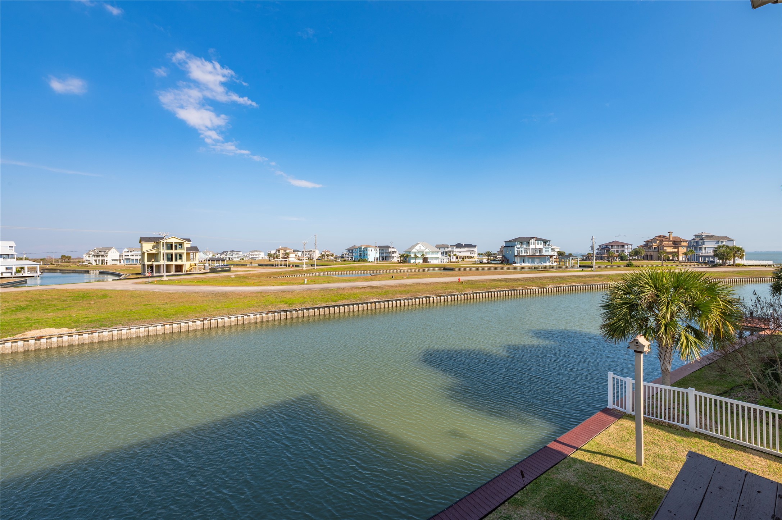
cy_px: 260
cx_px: 391
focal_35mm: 15
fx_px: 326
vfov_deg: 77.2
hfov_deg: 100.4
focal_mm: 15
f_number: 13
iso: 100
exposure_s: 1/125
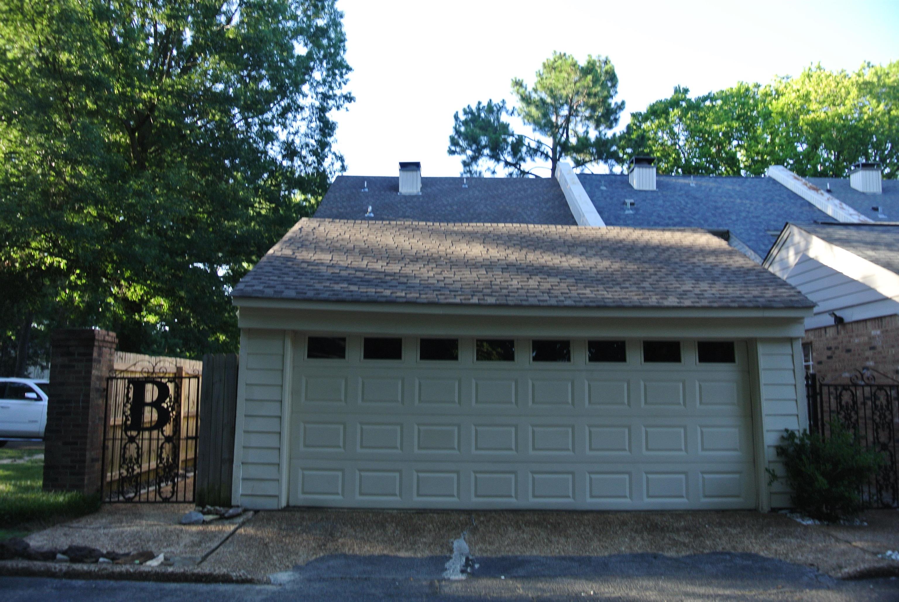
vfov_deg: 48.0
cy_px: 301
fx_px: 675
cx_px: 450
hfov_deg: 67.3
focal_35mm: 27
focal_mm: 10
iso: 100
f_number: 3.5
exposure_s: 1/100
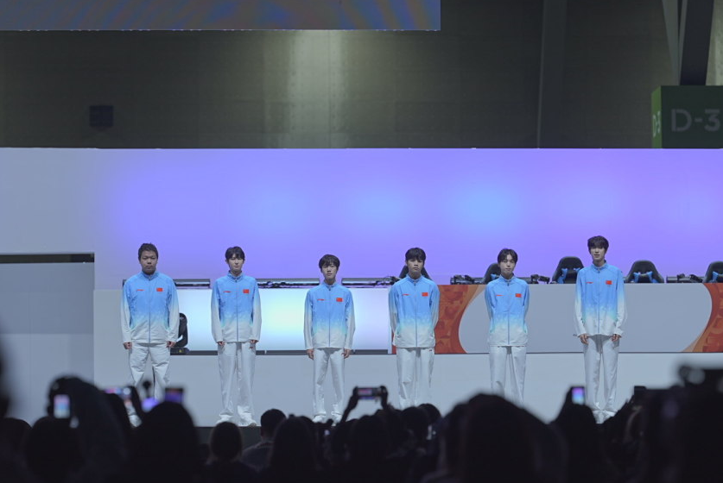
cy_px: 258
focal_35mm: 172
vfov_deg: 8.0
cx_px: 358
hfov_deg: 11.9
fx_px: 3458
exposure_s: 1/160
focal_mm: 150
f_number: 3.2
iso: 250
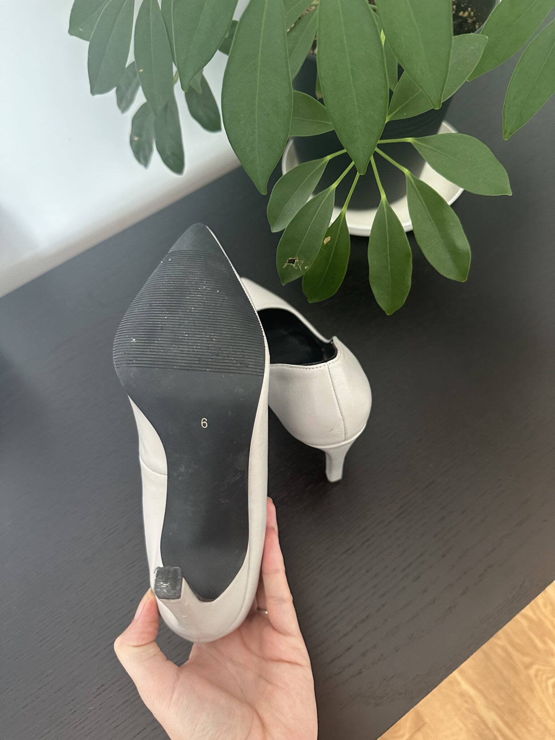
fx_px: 513
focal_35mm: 24
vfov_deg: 71.6
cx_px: 278
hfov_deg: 56.8
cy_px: 370
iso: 400
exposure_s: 1/60
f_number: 1.78
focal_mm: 6.86
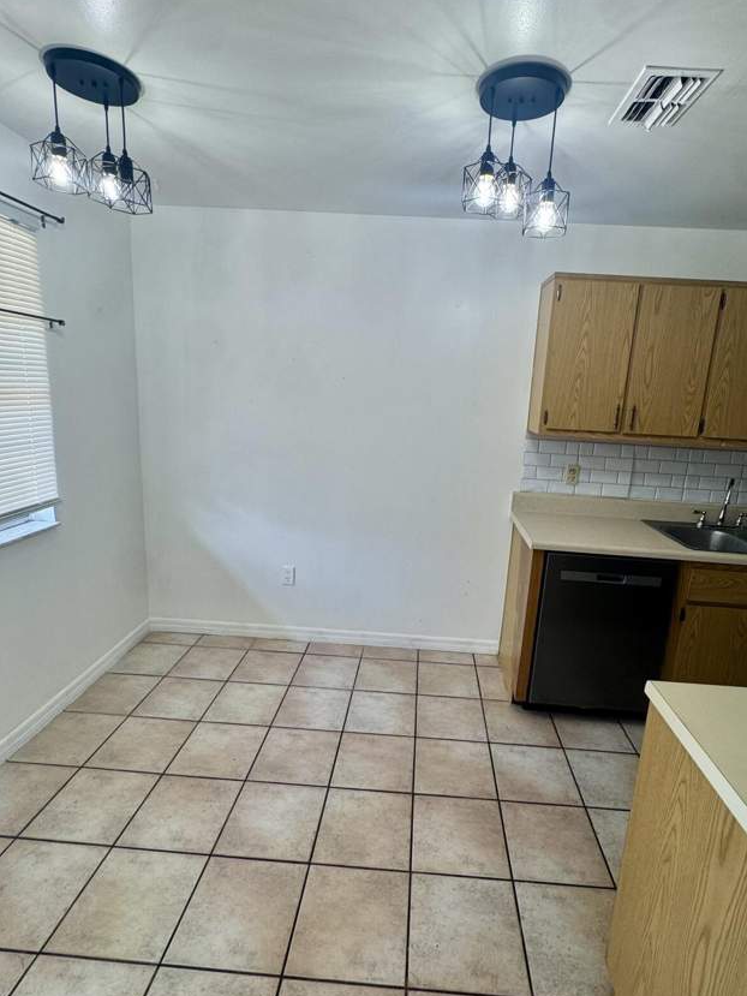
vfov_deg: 87.7
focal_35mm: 18
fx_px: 518
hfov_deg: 71.5
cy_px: 499
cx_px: 402
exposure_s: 1/120
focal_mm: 2.22
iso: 80
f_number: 2.2
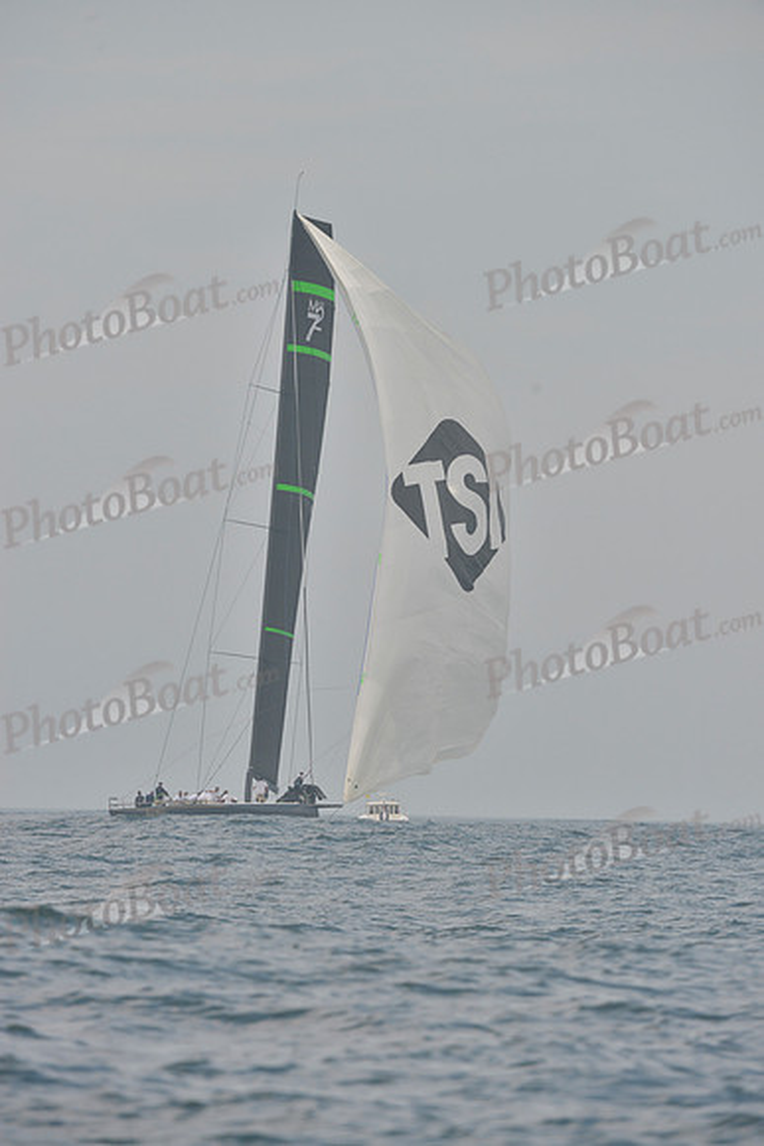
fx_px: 11452
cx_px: 382
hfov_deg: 3.8
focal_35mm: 360
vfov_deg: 5.7
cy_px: 573
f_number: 10
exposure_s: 1/800
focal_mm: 360
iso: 280
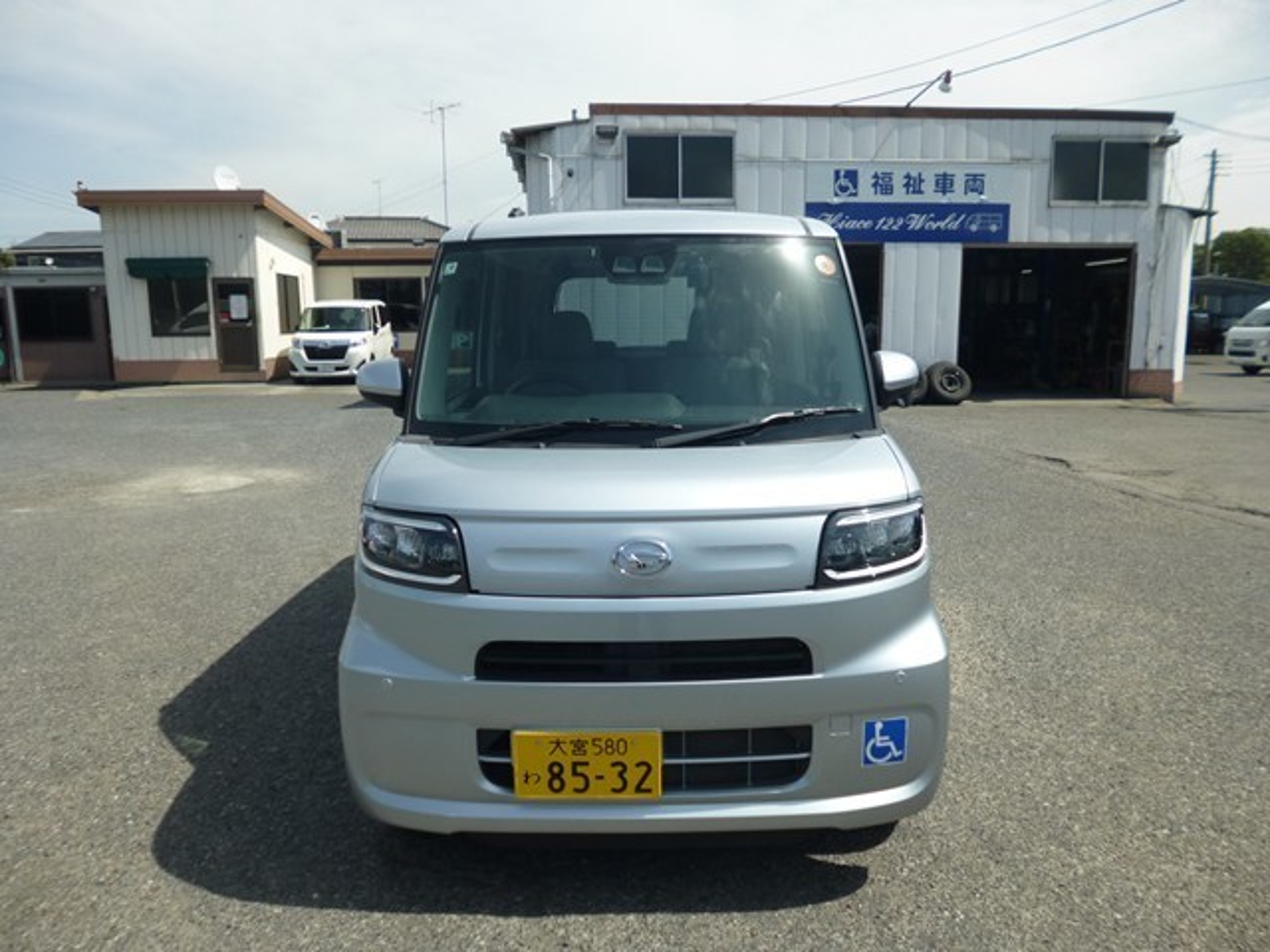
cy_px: 476
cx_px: 635
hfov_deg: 71.6
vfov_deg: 56.8
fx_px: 881
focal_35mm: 24
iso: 100
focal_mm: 4.3
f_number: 9
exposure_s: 1/250
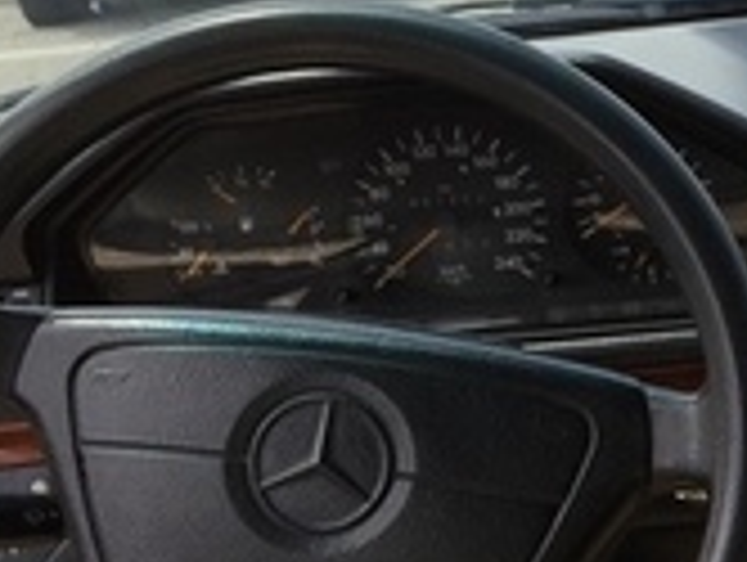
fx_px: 2485
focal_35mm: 115
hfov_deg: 15.4
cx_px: 1220
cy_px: 443
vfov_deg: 12.9
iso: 32
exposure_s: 1/791
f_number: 2.2
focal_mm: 4.15
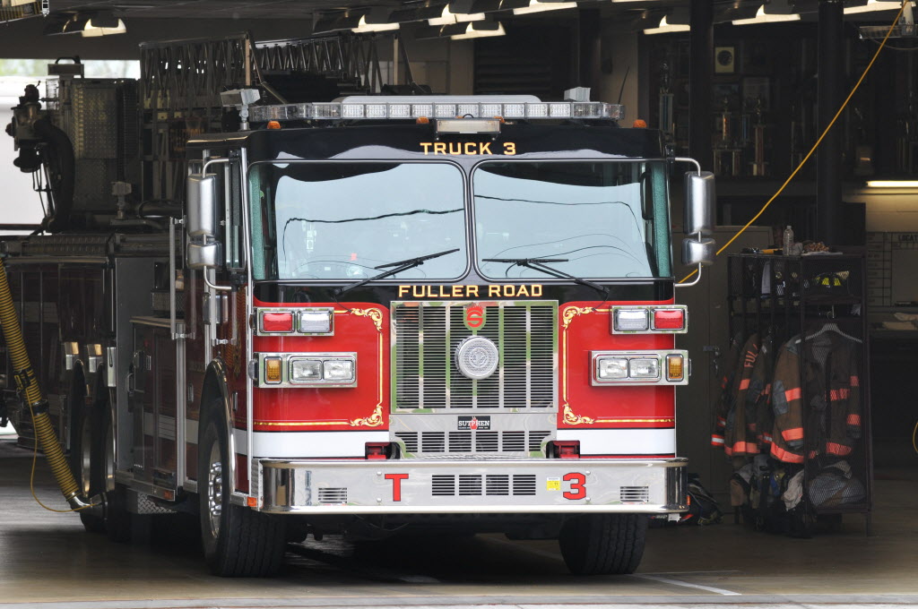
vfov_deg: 4.6
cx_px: 459
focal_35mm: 300
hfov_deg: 6.9
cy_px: 304
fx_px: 7640
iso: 320
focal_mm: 200
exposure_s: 1/200
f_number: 6.3
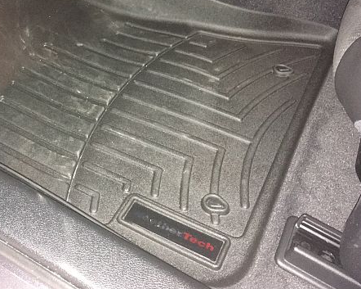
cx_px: 110
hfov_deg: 43.9
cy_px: 99
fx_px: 438
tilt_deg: -41.2
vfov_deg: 36.1
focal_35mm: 41
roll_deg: -6.4
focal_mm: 4.15
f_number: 2.2
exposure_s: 1/16
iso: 400
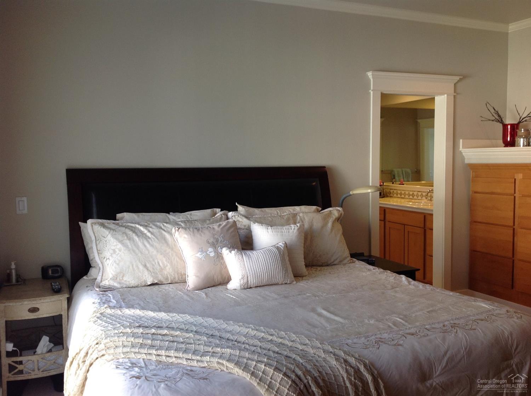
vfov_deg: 40.6
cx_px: 266
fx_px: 536
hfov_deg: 52.7
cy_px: 198
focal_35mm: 35
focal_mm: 4.28
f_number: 2.4
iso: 50
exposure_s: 1/30
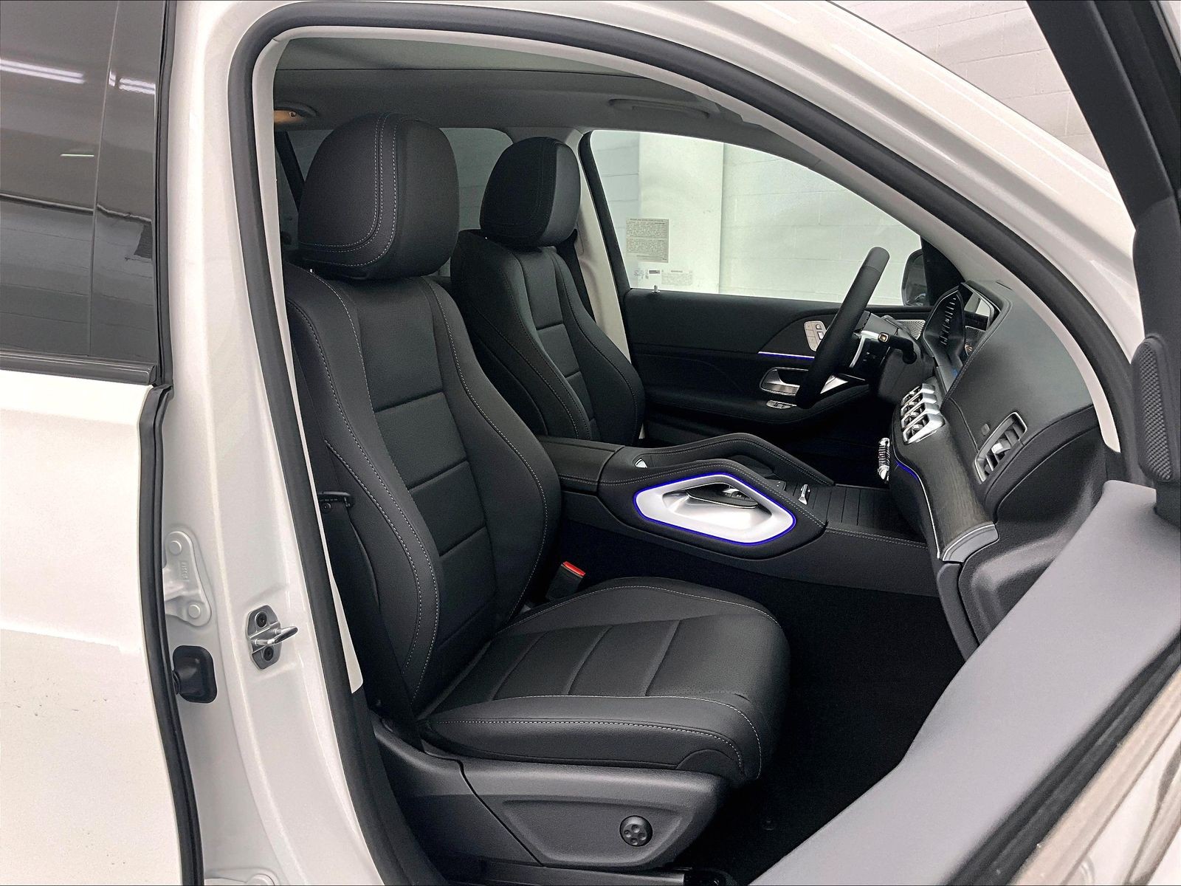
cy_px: 443
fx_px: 989
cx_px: 590
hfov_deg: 61.7
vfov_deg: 48.2
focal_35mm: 29
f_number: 1.8
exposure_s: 1/60
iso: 100
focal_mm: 3
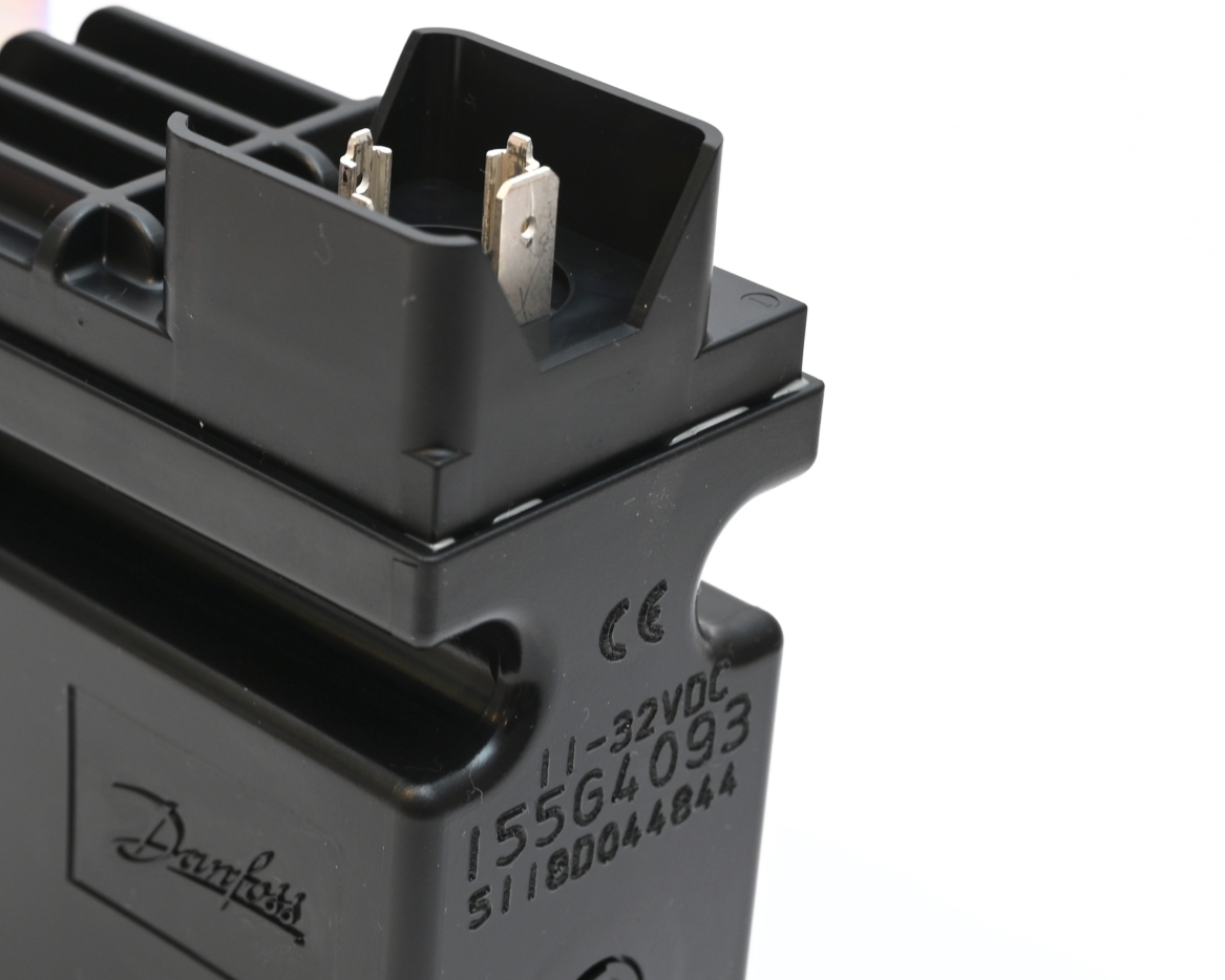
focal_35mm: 109
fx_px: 3952
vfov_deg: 14.1
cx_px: -52
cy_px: 590
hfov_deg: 17.2
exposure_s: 1/1.3
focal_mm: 53
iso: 125
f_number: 9
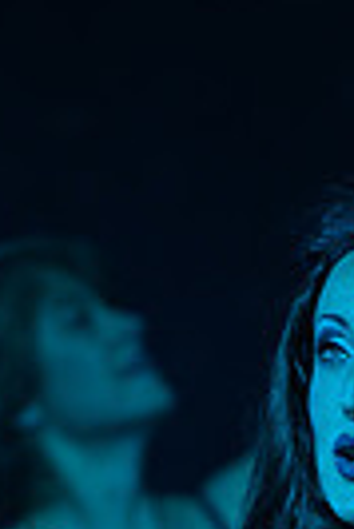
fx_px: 9724
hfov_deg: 2.1
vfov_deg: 3.1
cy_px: 780
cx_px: 378
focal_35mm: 661
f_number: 3.5
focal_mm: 195
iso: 1250
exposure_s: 1/160
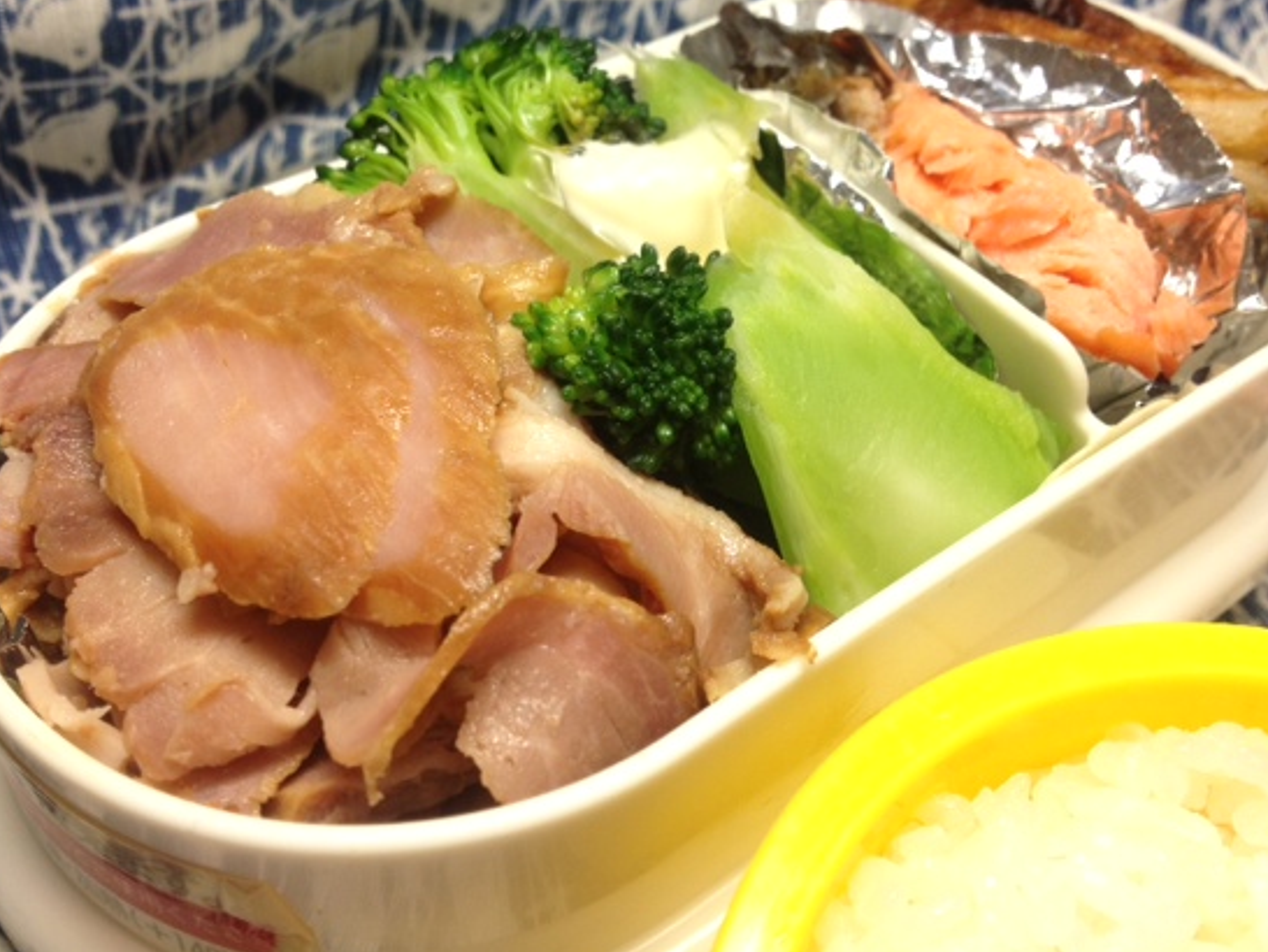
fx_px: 1503
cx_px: 639
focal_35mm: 41
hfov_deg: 45.8
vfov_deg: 35.1
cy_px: 423
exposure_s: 1/120
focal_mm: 4.28
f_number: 2.4
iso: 64
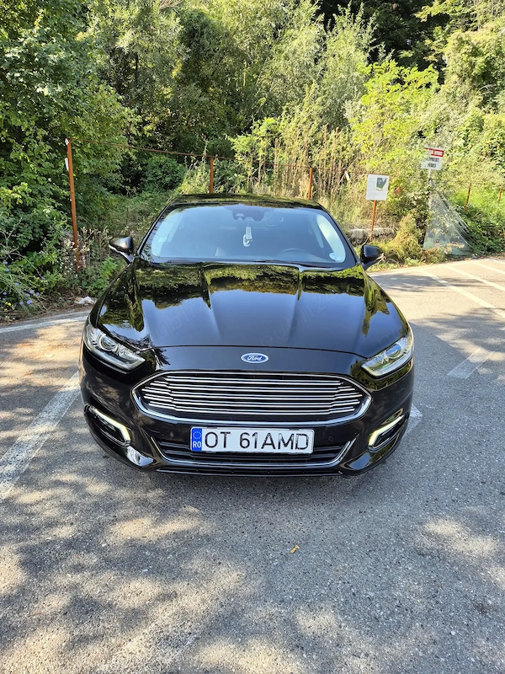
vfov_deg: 73.9
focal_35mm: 23
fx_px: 447
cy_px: 337
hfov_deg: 58.9
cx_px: 252
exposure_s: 1/253
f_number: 1.8
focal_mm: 5.4
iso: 25
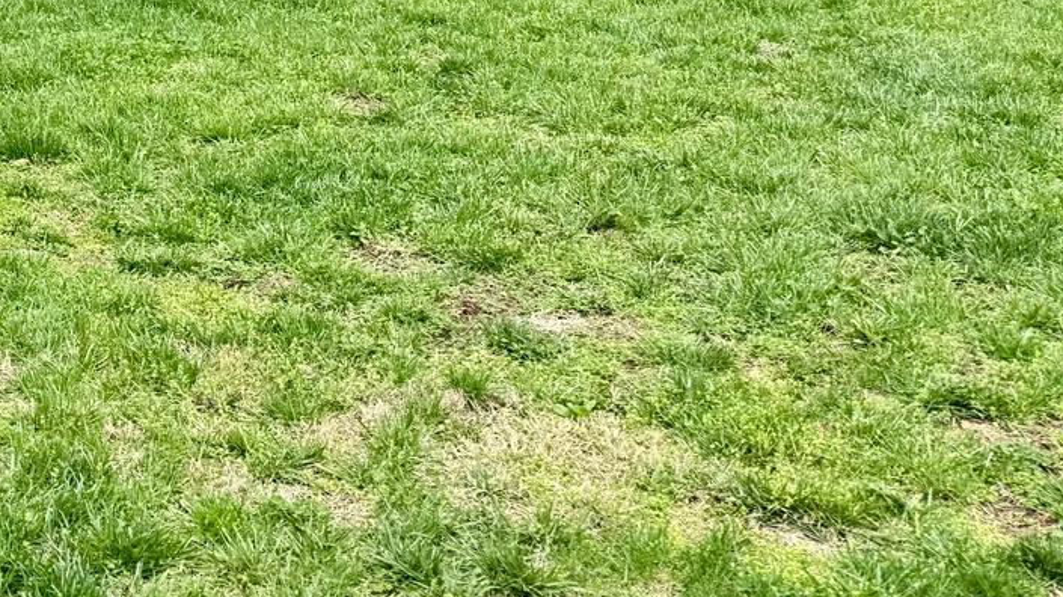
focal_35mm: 76
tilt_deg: +1.9
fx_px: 2141
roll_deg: +1.9
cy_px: -463
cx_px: -363
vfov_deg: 14.1
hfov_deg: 24.0
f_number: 1.78
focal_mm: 6.76
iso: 80
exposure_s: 1/1076
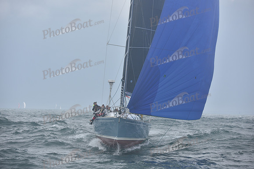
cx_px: 127
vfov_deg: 10.2
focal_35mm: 135
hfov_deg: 15.2
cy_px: 84
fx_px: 953
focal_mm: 135
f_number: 5
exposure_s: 1/800
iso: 320
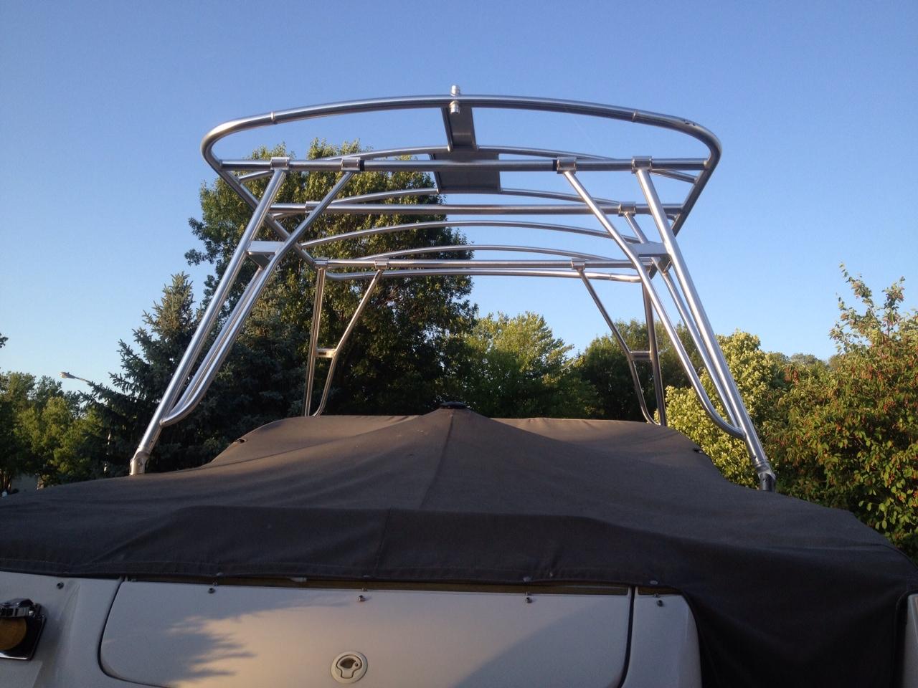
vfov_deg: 40.7
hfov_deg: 52.6
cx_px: 459
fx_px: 928
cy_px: 344
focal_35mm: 35
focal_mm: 4.28
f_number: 2.4
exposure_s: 1/401
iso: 64
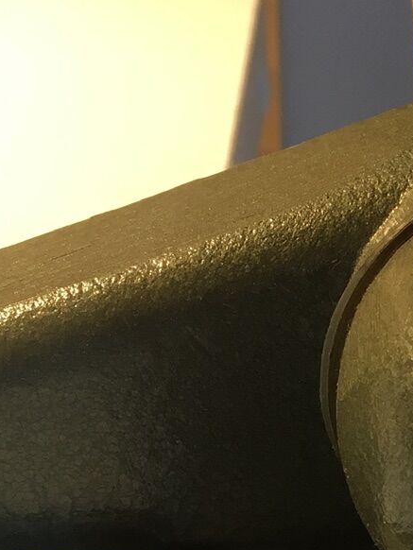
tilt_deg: -39.1
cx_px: 465
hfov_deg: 14.2
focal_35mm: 102
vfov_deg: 18.3
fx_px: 1621
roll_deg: -3.2
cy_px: 649
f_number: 2.2
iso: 25
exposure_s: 1/33
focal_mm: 4.15
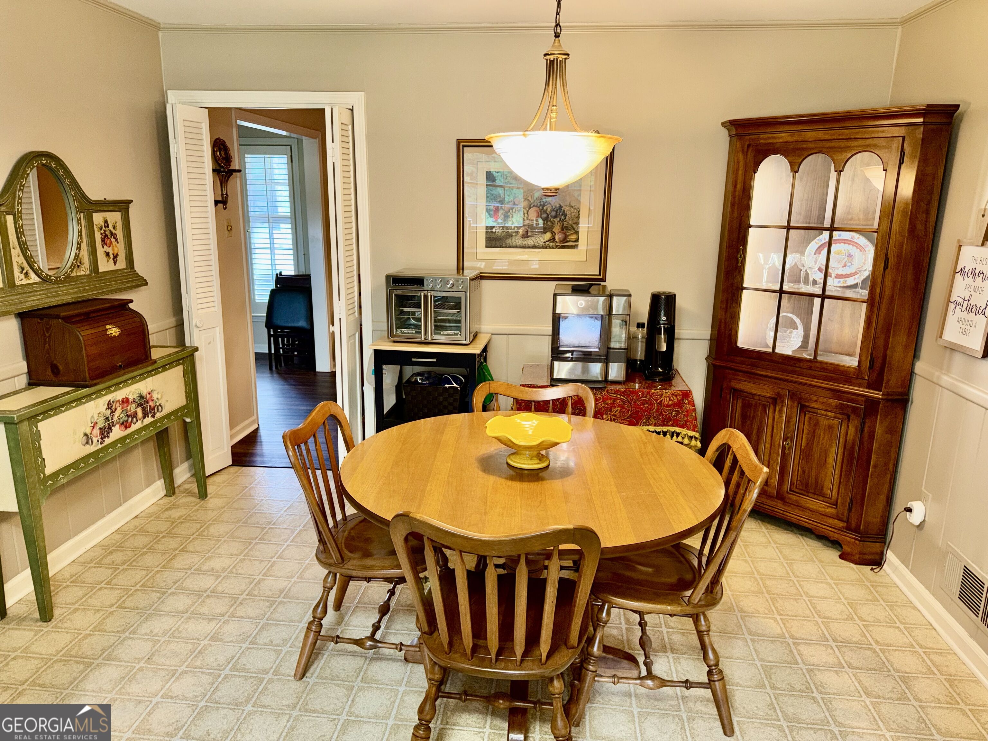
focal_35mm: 24
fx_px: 685
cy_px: 370
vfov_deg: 56.8
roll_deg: -1.0
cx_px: 494
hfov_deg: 71.6
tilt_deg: -13.7
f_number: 1.78
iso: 64
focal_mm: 6.76
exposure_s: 1/22
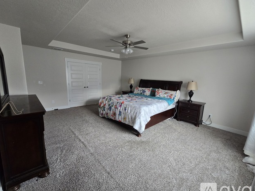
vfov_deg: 85.7
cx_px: 130
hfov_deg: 102.1
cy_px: 96
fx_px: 103
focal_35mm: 14
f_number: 2.2
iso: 200
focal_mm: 2.2
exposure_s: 1/60
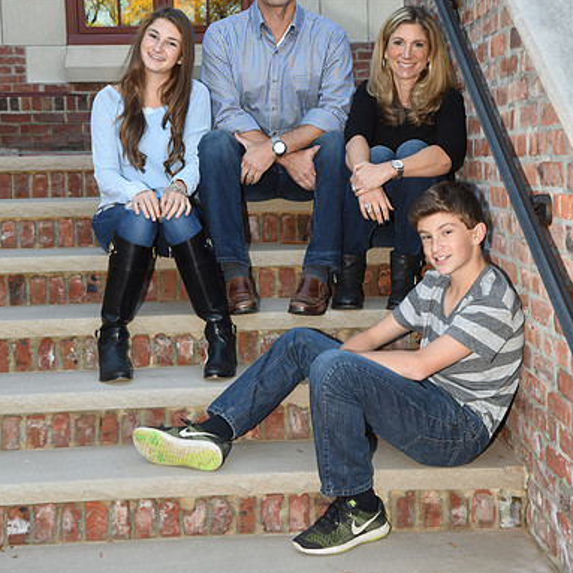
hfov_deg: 29.6
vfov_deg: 29.5
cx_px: 286
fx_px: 1086
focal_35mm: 58
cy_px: 226
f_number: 8
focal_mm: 45
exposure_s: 1/100
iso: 640
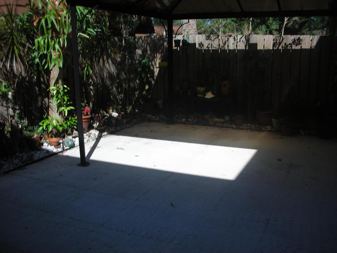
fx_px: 341
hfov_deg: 52.6
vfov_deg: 40.7
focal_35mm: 35
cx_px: 168
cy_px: 126
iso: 50
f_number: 8.5
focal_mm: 5.8
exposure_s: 1/90.8
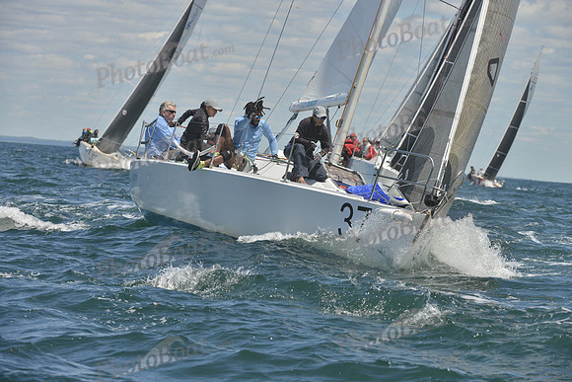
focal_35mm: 200
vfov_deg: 6.9
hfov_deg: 10.3
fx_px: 3178
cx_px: 286
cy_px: 191
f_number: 9
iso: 280
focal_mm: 200
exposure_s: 1/800
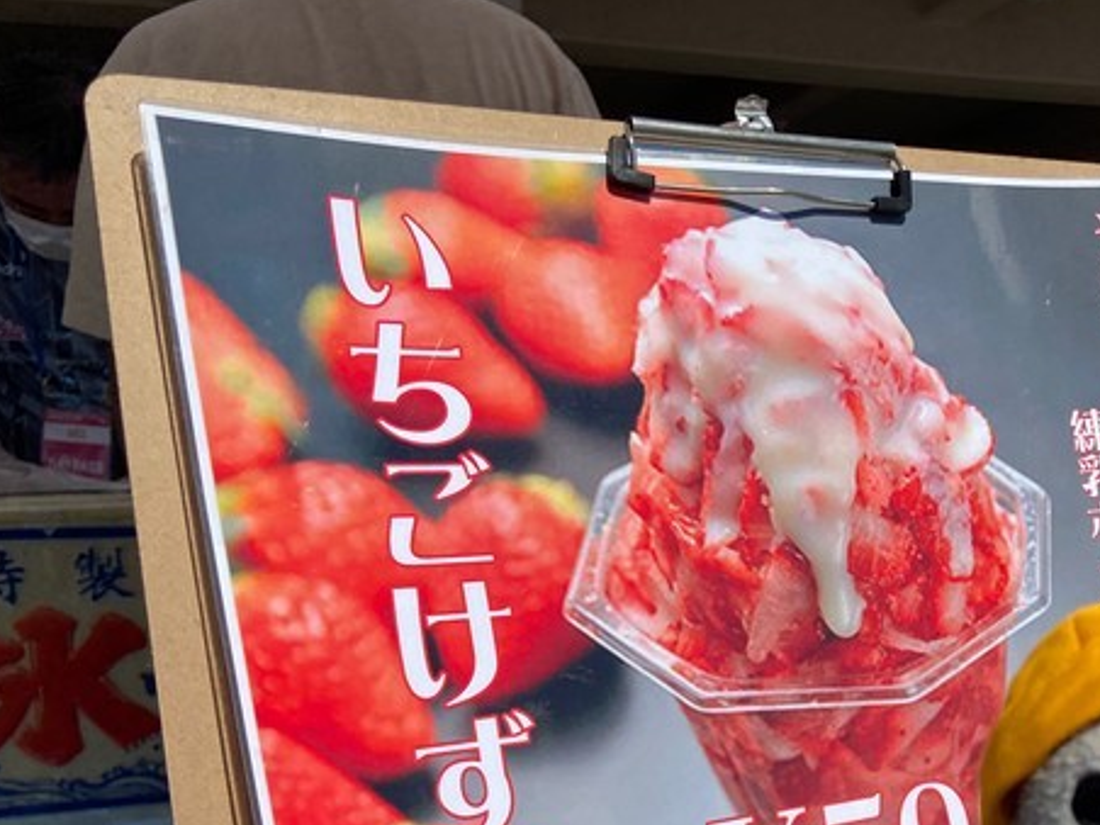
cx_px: 881
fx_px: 1462
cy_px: 679
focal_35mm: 46
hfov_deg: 39.6
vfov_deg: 30.6
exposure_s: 1/7692
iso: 32
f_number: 1.8
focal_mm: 4.25
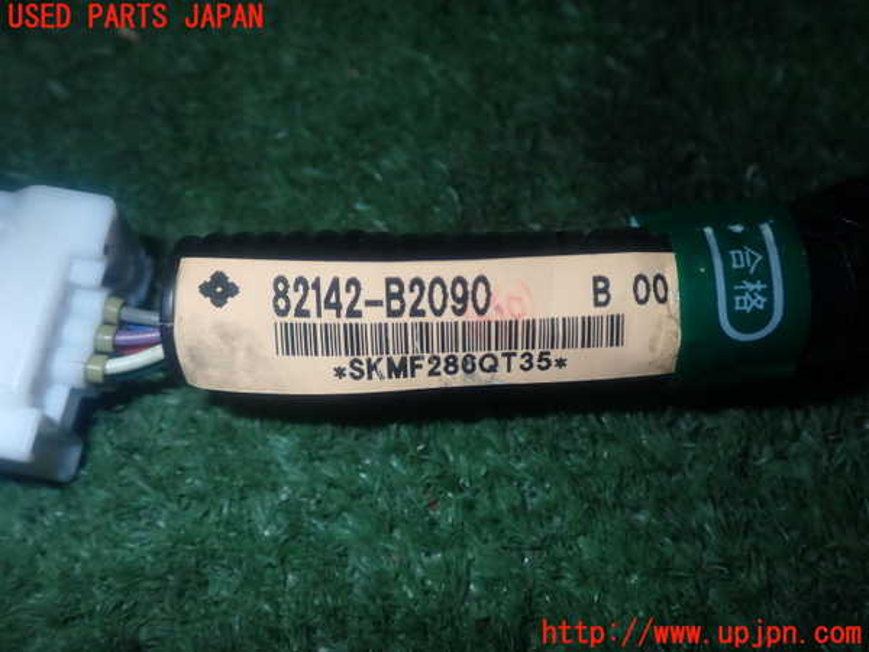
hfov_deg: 45.8
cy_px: 326
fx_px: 1029
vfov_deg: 35.1
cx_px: 434
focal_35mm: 41
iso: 200
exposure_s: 1/40
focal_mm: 7.31
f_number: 8
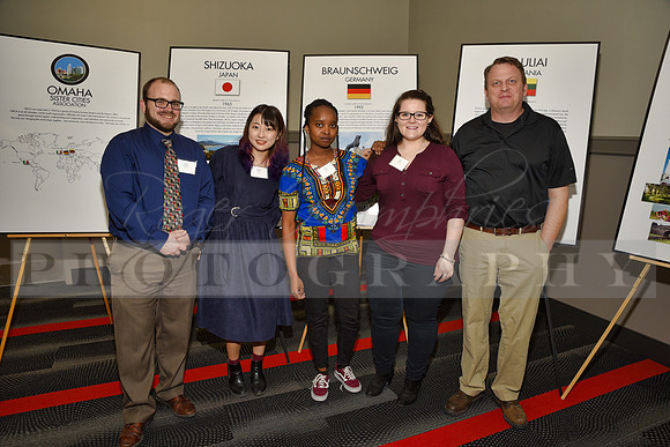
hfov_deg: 73.7
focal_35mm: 24
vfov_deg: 53.2
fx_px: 447
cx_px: 335
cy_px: 224
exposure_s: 1/60
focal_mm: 24
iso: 200
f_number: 5
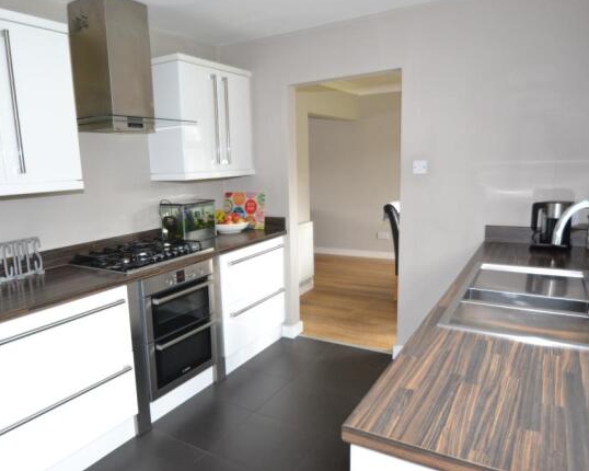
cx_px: 255
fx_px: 418
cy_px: 233
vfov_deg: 58.7
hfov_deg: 70.0
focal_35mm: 24
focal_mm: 14
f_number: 4
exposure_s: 1/60
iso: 720
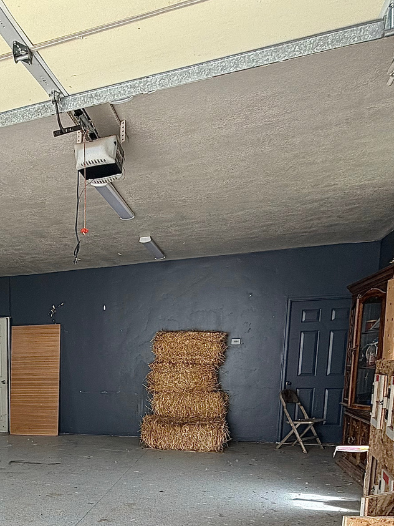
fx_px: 516
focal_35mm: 34
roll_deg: +0.7
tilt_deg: -9.6
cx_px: 0
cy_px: 444
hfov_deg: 37.4
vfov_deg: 49.7
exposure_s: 1/172
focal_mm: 2.22
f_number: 2.2
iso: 40
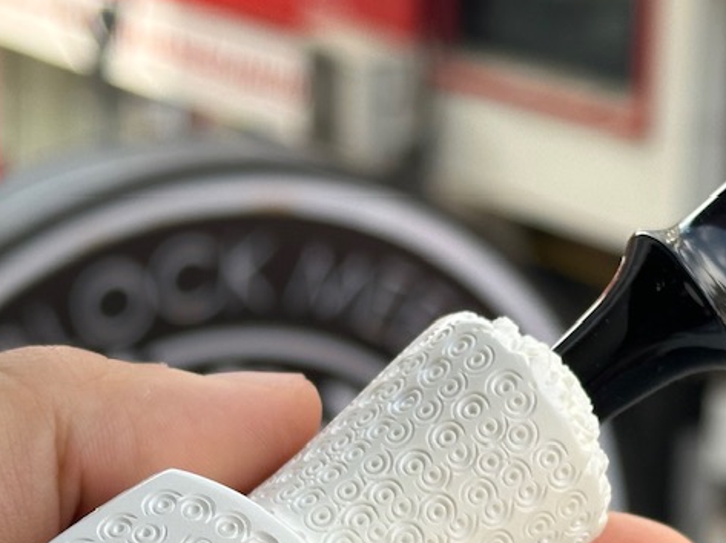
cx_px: 427
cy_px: 503
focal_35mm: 130
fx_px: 2724
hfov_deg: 15.2
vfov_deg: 11.3
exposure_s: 1/694
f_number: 1.78
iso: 64
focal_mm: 6.86
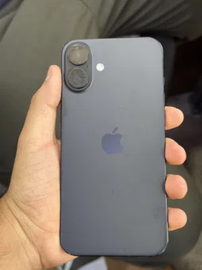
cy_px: 135
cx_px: 101
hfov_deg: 30.3
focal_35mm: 48
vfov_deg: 39.7
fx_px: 373
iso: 64
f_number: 1.78
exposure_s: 1/50
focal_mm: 6.76
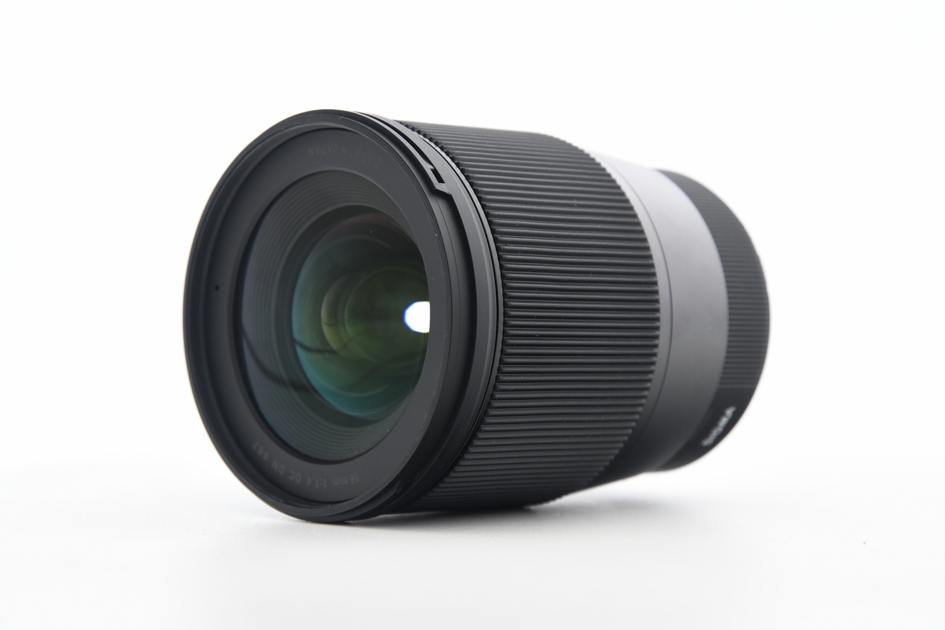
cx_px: 472
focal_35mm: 120
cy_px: 315
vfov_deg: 11.4
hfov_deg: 17.1
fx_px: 3150
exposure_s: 1/125
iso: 1000
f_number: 8
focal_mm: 80
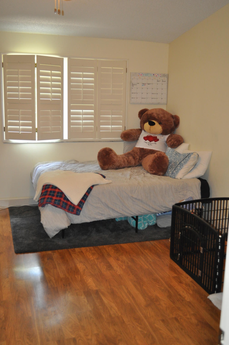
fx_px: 373
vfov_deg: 49.6
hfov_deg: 34.1
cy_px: 172
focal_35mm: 39
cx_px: 114
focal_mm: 26
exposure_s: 1/60
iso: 800
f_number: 4.2
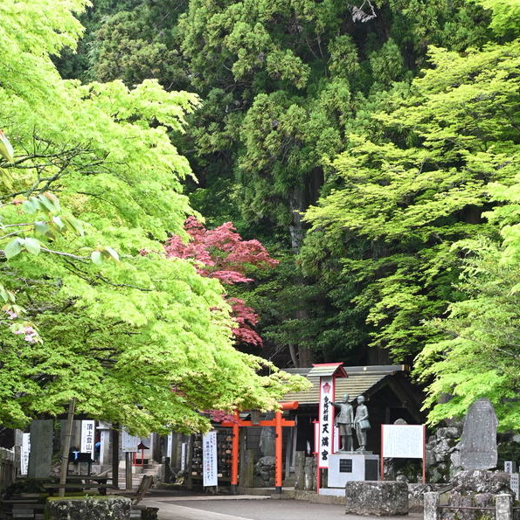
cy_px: 339
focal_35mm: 60
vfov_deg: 28.6
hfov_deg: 28.7
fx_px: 1014
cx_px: 278
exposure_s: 1/50
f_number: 7.1
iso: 400
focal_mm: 29
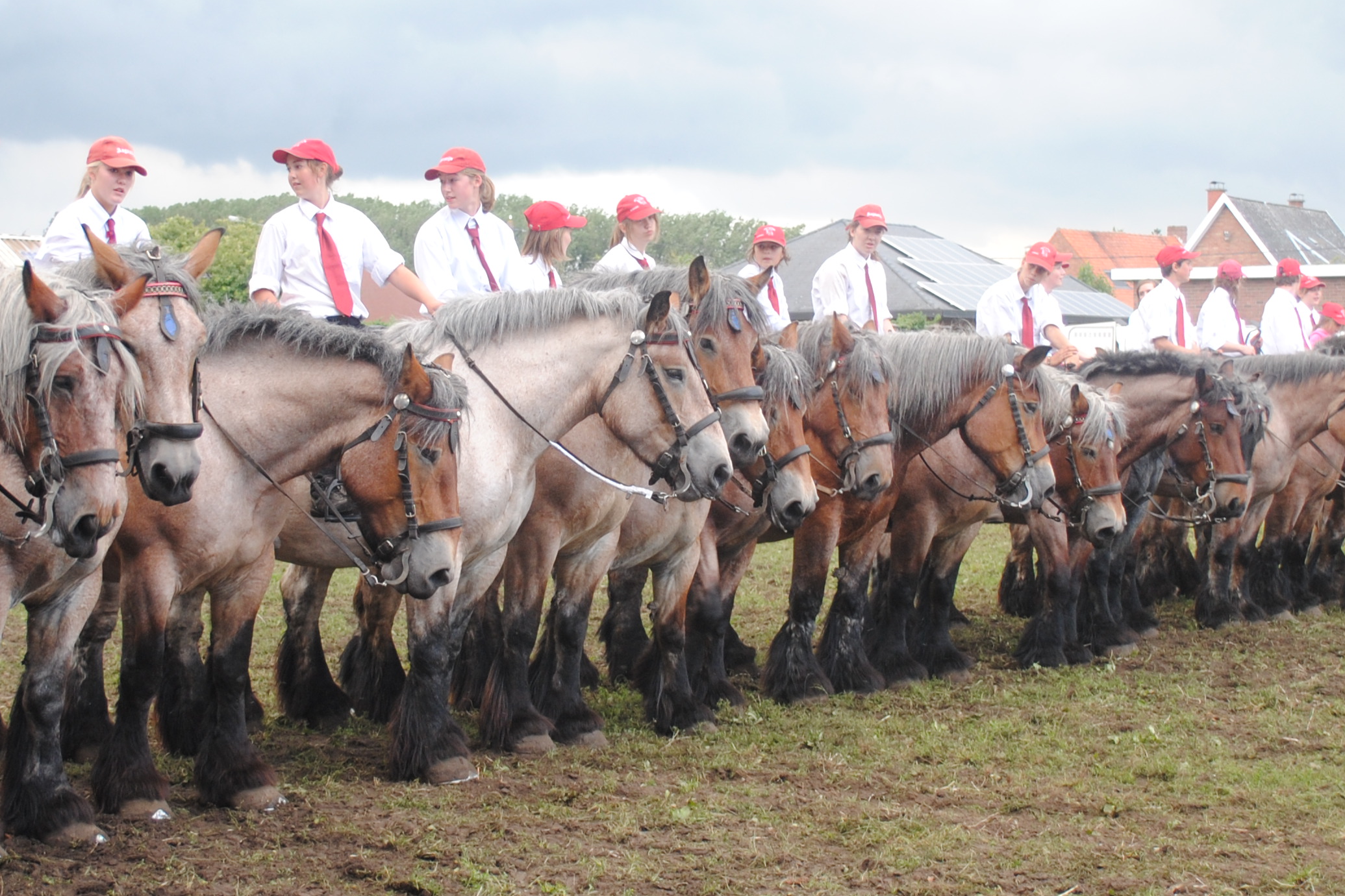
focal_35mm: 73
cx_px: 572
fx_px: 2727
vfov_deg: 18.7
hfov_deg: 27.7
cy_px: 416
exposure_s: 1/80
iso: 200
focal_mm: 26
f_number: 4.5
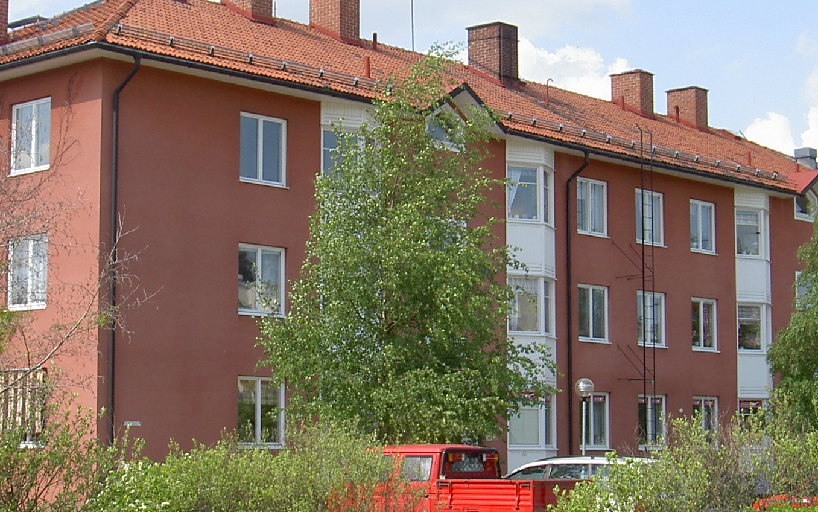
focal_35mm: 79
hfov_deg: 26.1
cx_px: 375
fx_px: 1761
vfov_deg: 16.5
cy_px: 320
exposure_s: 1/250
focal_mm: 8
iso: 100
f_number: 4.7
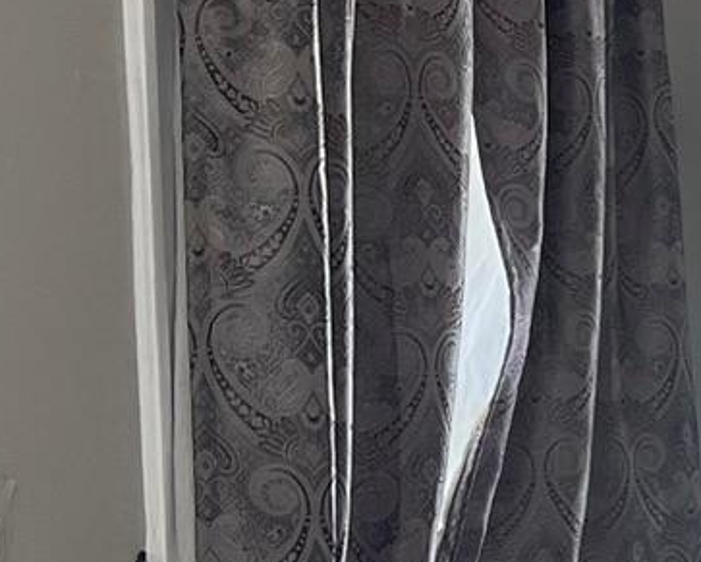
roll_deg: +1.2
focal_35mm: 143
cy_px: 545
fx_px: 2969
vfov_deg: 10.7
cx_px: 1703
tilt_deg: -1.2
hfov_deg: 11.2
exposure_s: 1/121
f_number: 1.5
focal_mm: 5.7
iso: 100
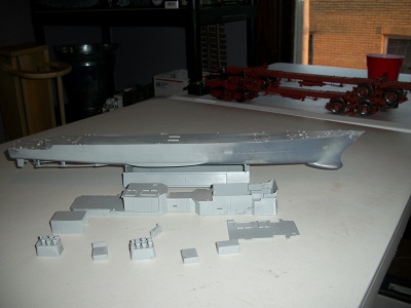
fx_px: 416
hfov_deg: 52.6
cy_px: 154
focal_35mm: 35
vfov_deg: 40.7
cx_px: 206
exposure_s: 1/60
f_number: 3.1
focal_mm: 6.3
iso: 80
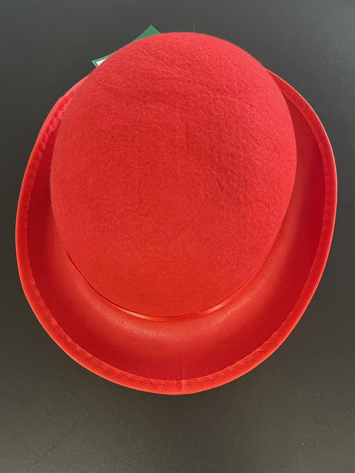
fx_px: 356
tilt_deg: -71.6
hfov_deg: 53.1
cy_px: 236
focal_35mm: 26
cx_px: 178
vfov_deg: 67.3
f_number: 1.6
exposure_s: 1/33
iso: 500
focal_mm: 4.2
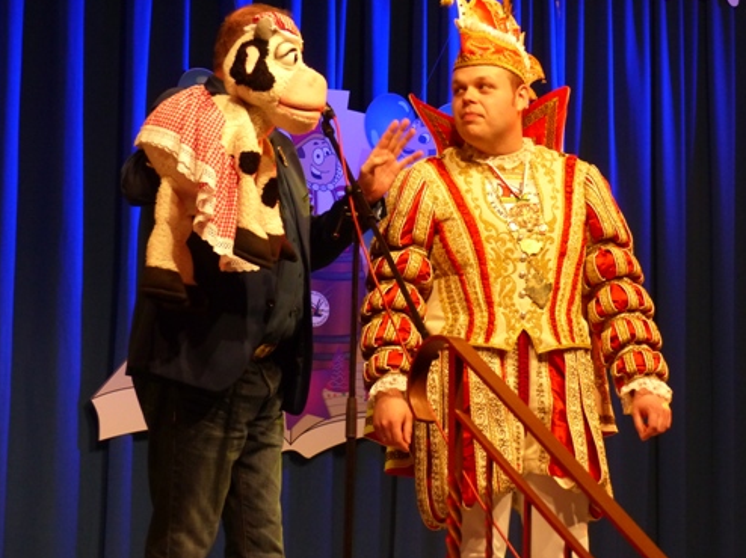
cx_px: 403
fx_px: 2671
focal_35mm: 124
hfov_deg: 15.9
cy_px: 244
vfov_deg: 11.9
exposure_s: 1/60
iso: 400
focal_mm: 18.3
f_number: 2.8
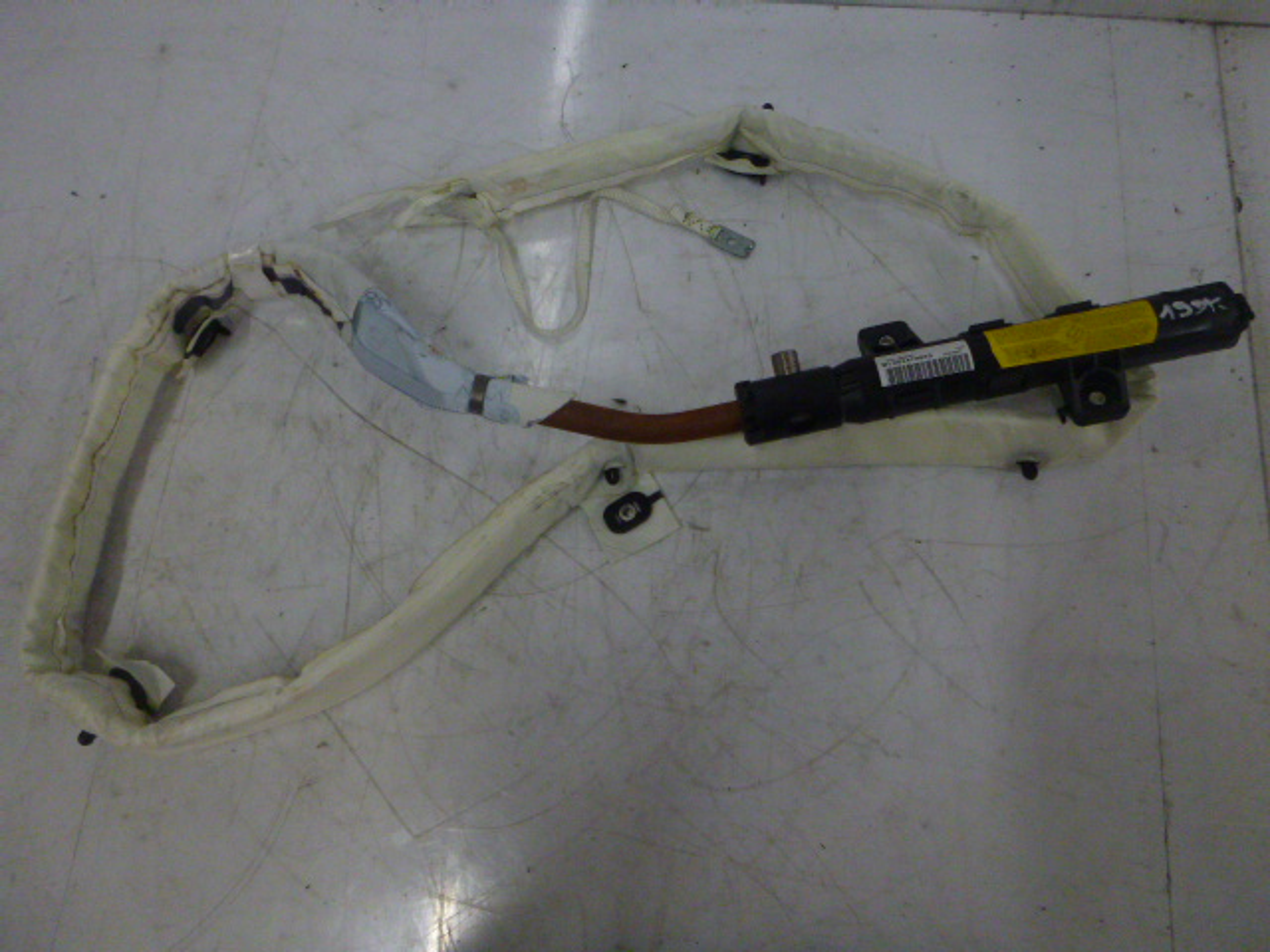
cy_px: 476
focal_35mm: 25
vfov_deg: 54.9
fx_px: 917
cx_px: 635
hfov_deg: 69.4
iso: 400
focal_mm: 4.5
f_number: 3.9
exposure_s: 1/40
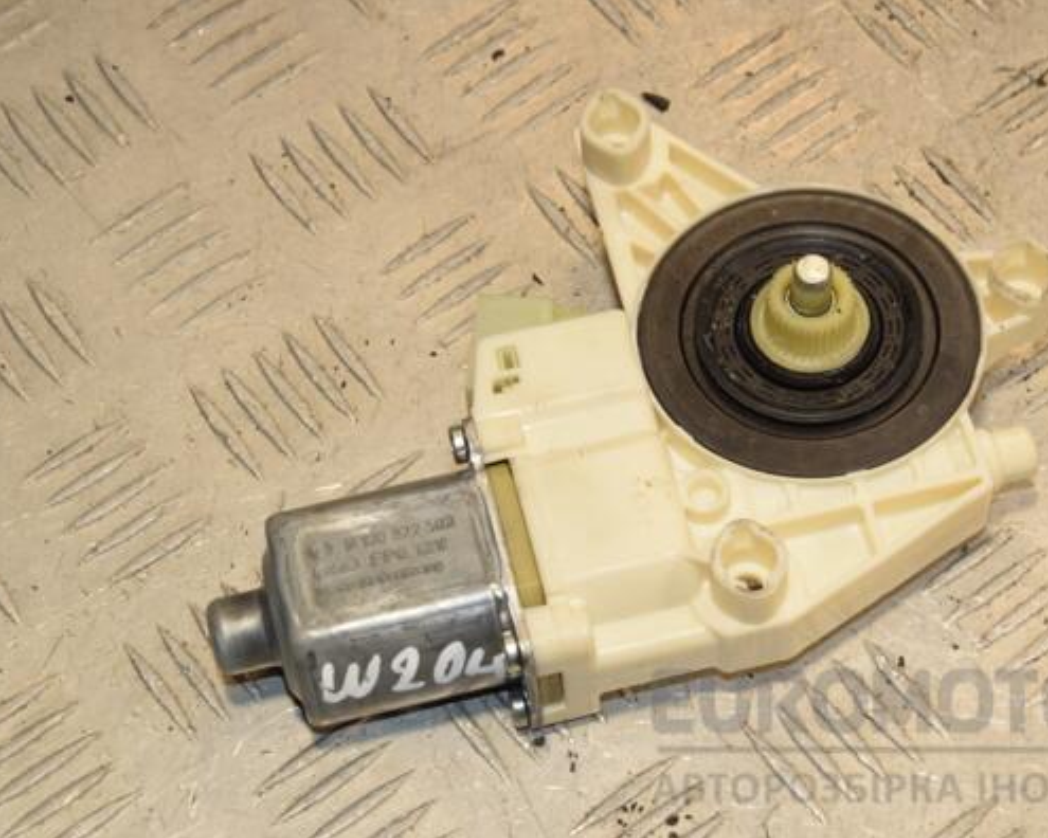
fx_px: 3071
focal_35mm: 99
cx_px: 612
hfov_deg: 19.4
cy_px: 419
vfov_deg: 15.5
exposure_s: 1/200
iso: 800
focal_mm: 58
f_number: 10
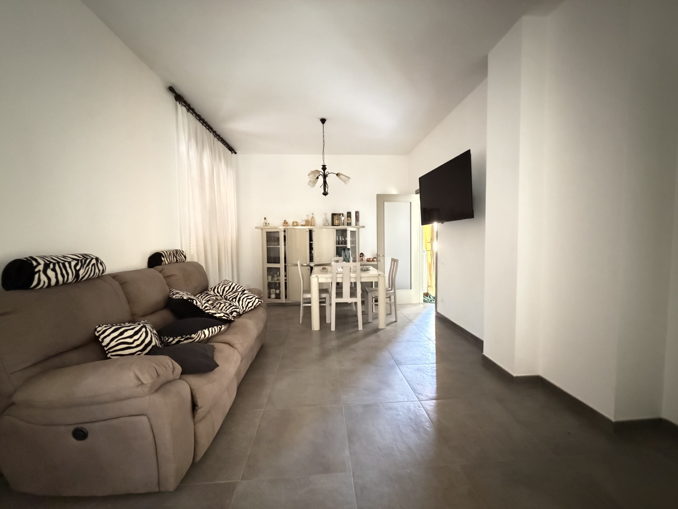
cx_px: 339
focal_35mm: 14
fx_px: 274
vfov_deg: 85.7
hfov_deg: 102.1
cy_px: 254
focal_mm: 2.22
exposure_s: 1/24
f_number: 2.2
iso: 3200
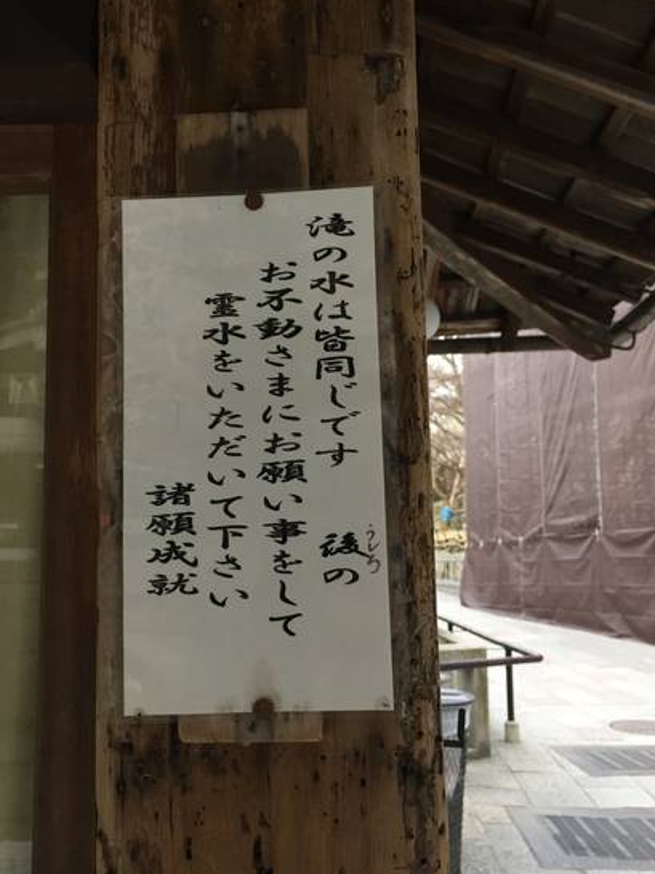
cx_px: 307
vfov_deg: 54.0
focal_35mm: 34
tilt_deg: +9.3
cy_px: 456
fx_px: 858
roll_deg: -1.6
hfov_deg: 41.7
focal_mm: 4.15
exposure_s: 1/30
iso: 40
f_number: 2.2
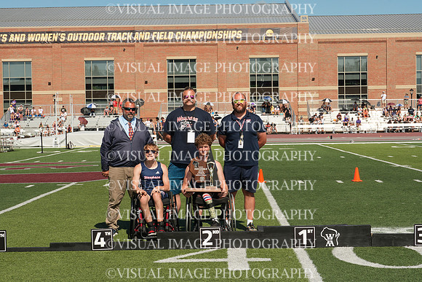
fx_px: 809
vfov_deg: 19.7
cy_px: 141
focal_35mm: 69
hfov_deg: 29.2
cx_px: 211
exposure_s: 1/200
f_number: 11
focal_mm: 46
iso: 100
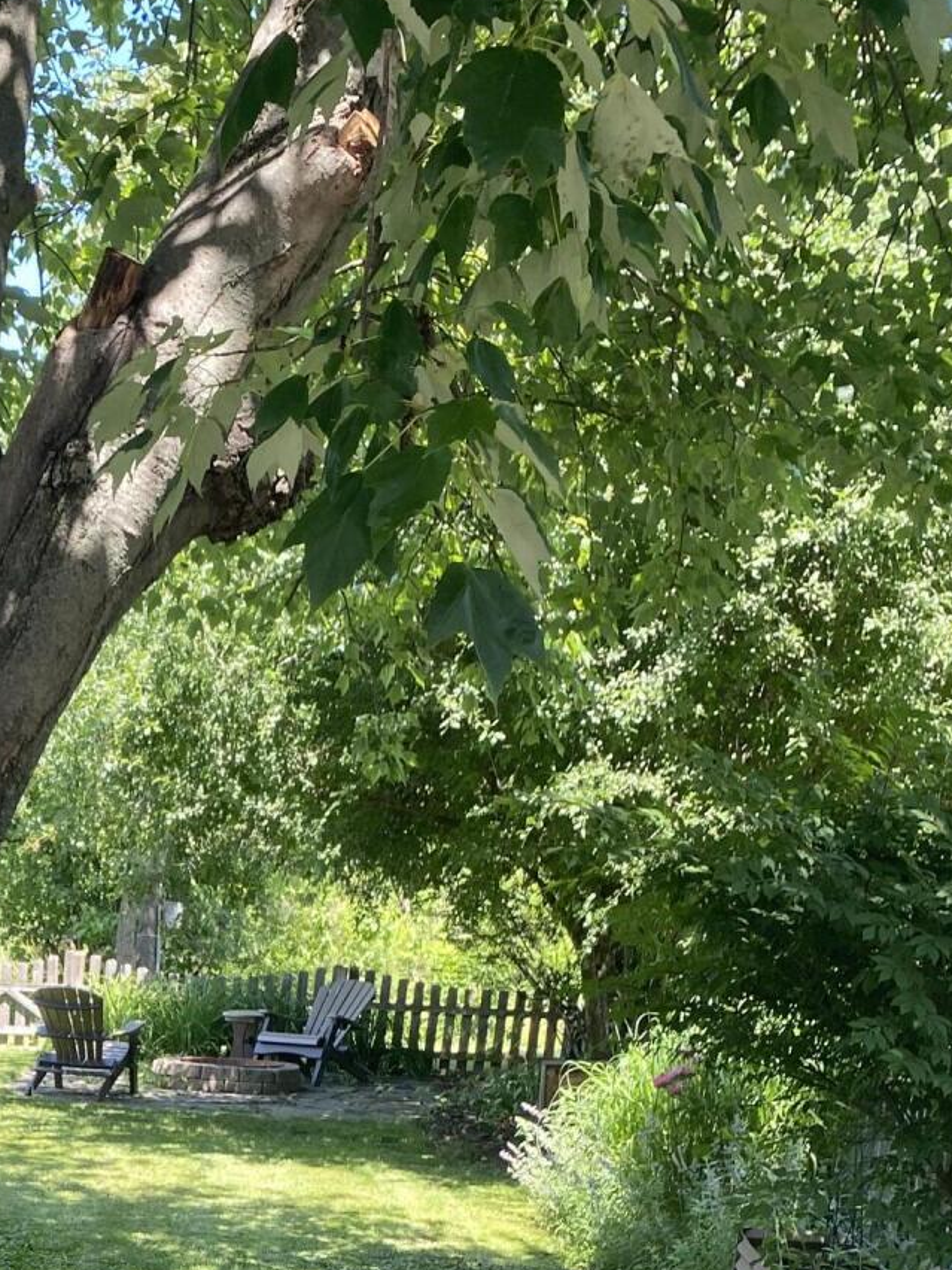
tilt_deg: -11.0
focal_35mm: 61
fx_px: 2237
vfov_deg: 28.9
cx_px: -112
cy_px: 1373
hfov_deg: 22.6
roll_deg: -1.8
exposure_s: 1/153
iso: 32
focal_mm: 4.25
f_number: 1.8
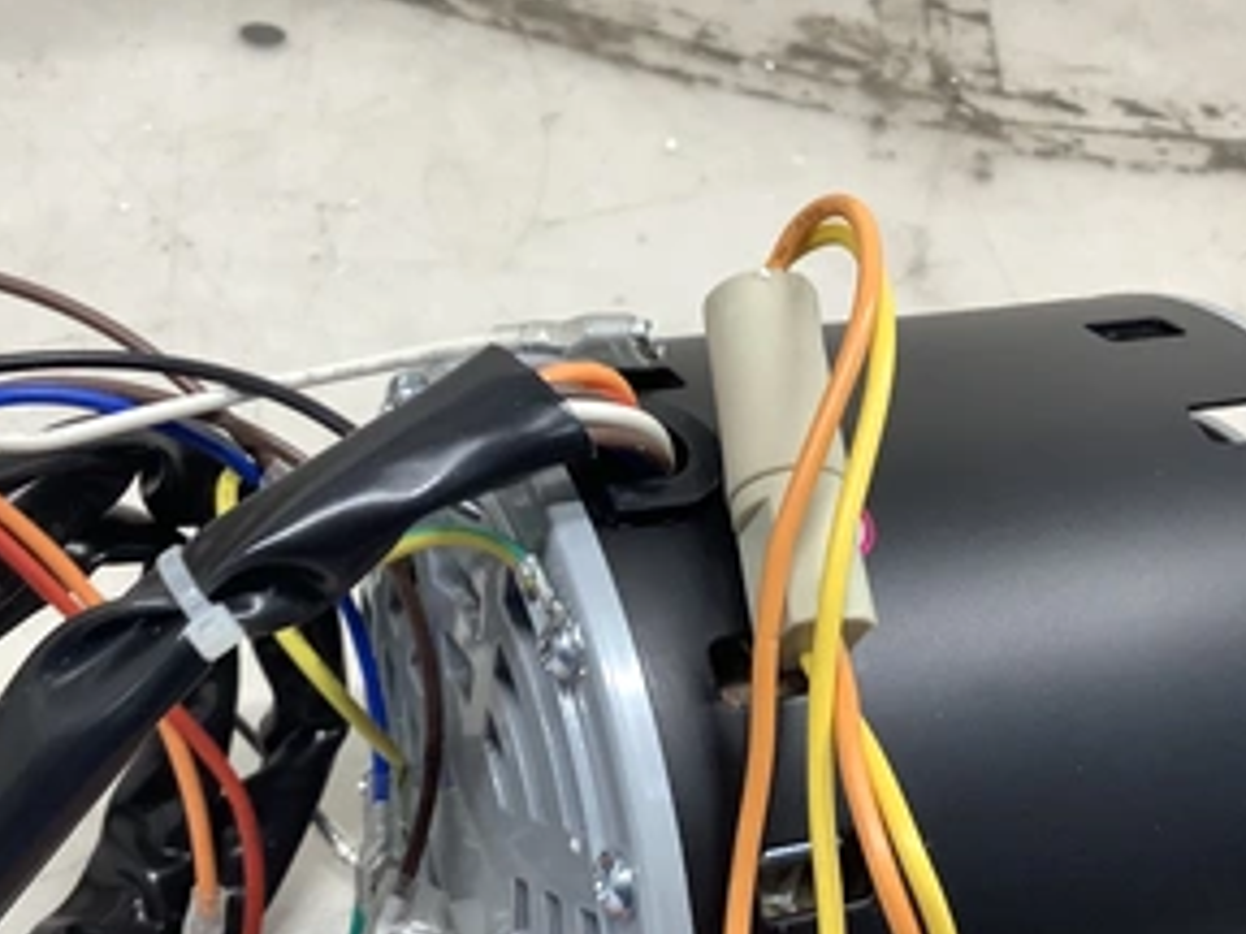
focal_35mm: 43
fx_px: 1548
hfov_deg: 43.8
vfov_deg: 33.5
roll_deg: -11.8
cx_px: 636
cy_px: 571
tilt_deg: -42.9
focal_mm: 3.3
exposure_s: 1/60
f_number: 2.4
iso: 50
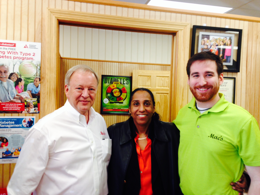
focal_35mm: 33
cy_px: 98
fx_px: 248
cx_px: 130
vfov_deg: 42.9
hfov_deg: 55.4
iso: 50
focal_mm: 4.12
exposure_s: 1/24
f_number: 2.4
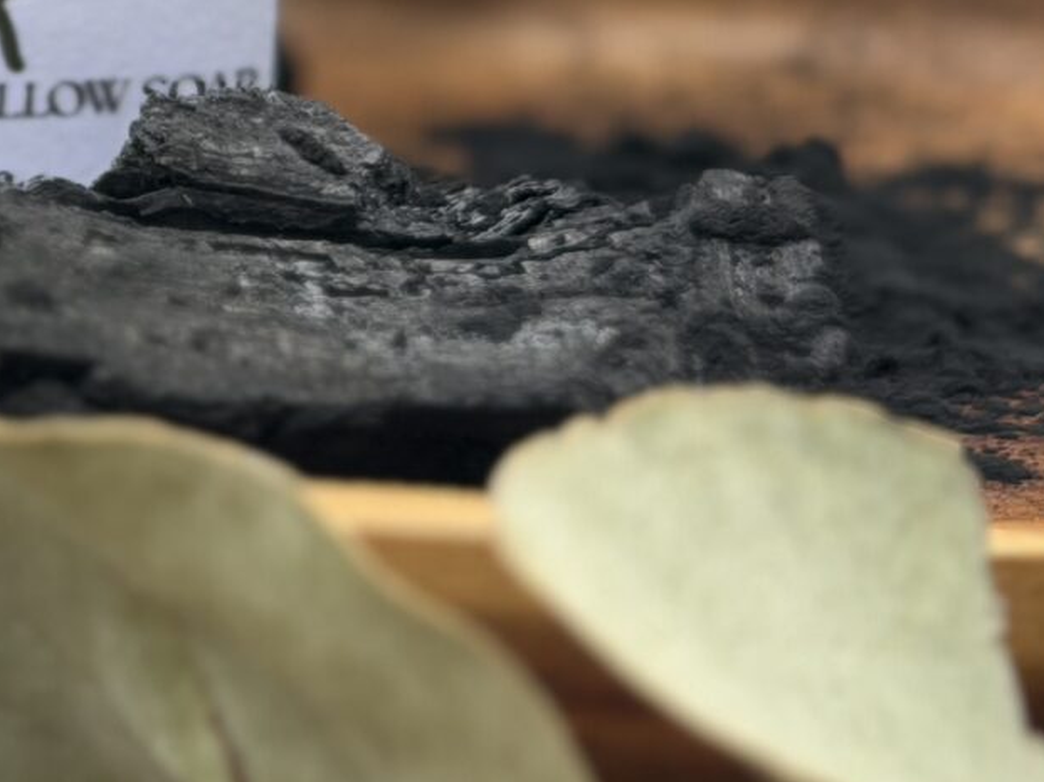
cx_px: -763
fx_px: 5968
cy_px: -87
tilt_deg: -10.3
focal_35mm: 198
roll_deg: -1.6
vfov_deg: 7.4
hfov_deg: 9.6
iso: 64
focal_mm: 6.76
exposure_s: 1/1167
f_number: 1.78
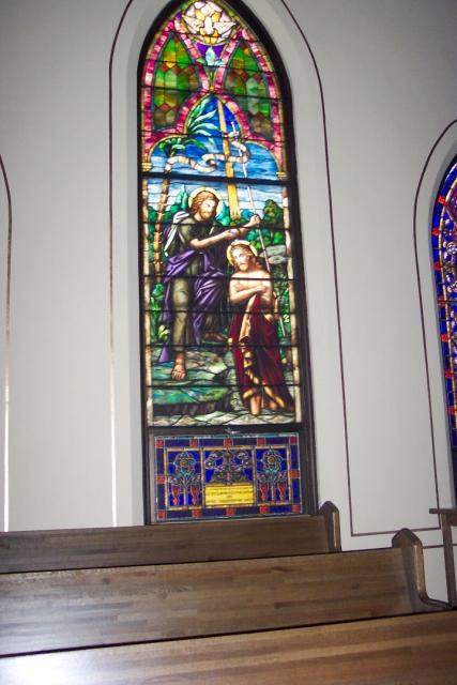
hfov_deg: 35.1
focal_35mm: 38
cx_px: 228
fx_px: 723
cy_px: 342
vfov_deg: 50.7
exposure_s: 1/30
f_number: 2.8
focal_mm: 8
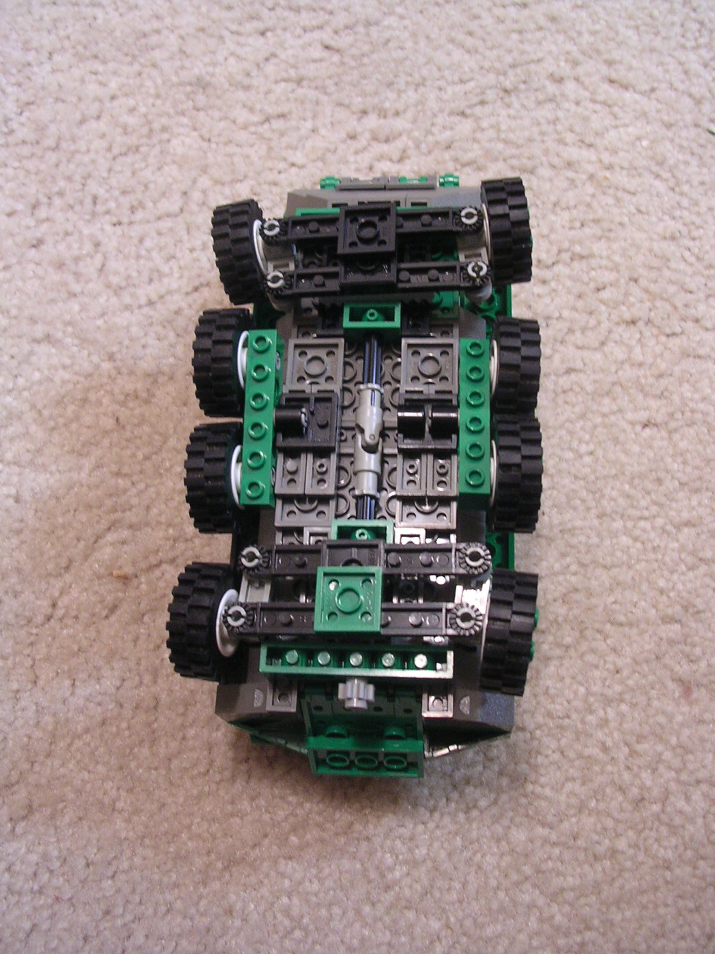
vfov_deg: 49.0
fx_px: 1047
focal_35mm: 38
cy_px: 477
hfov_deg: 37.7
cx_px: 358
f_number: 2.8
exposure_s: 1/3.6
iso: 224
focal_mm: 5.8
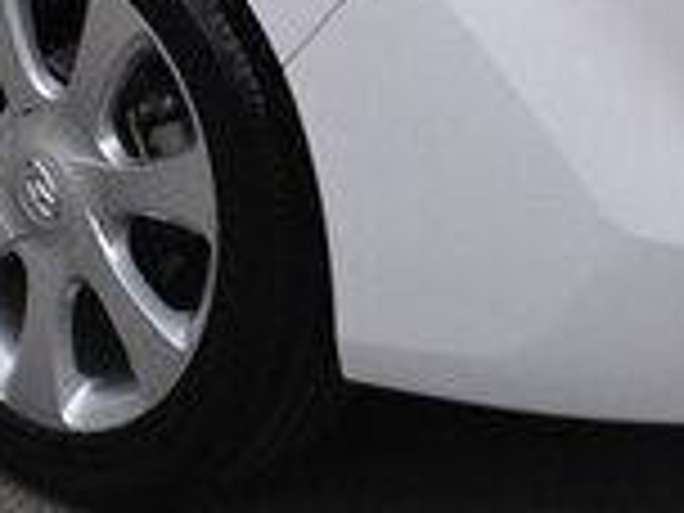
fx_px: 3003
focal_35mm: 152
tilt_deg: -6.5
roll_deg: -1.1
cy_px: -425
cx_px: 176
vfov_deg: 9.3
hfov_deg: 13.0
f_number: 2.4
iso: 50
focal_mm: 4.28
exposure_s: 1/1004
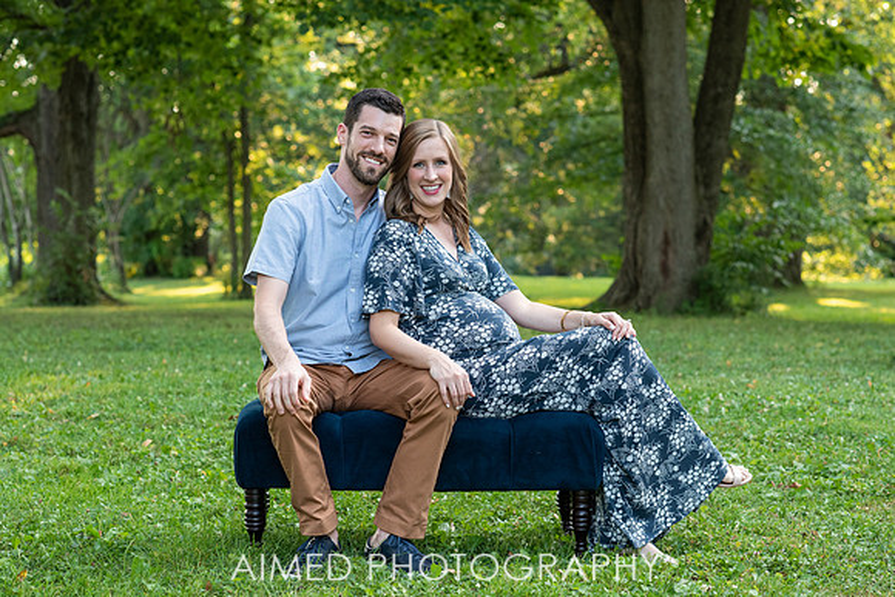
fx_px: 2251
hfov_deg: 22.5
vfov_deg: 15.1
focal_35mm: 91
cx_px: 476
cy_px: 311
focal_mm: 85
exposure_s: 1/320
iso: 800
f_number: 4.5
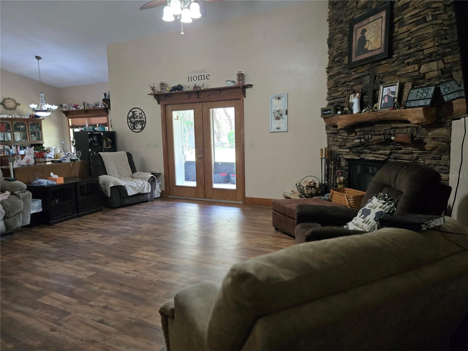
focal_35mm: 23
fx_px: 311
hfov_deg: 73.9
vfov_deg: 58.9
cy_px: 176
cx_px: 234
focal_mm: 5.4
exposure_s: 1/120
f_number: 1.8
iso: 640
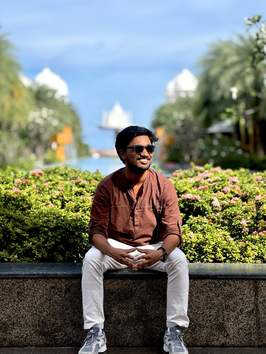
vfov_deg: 25.3
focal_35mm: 77
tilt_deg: -1.1
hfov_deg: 19.1
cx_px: 133
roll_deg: -0.5
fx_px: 789
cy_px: 177
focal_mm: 9
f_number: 2.8
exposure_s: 1/861
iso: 25
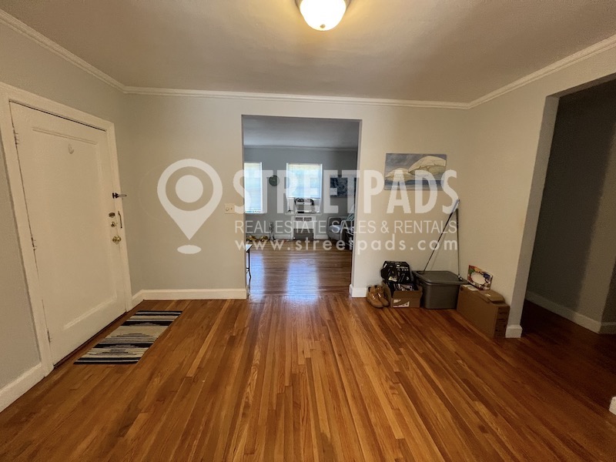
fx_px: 231
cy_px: 231
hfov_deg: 106.2
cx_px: 308
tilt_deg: -7.1
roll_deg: +1.5
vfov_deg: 89.9
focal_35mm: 13
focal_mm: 1.57
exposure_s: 1/60
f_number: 1.8
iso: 400
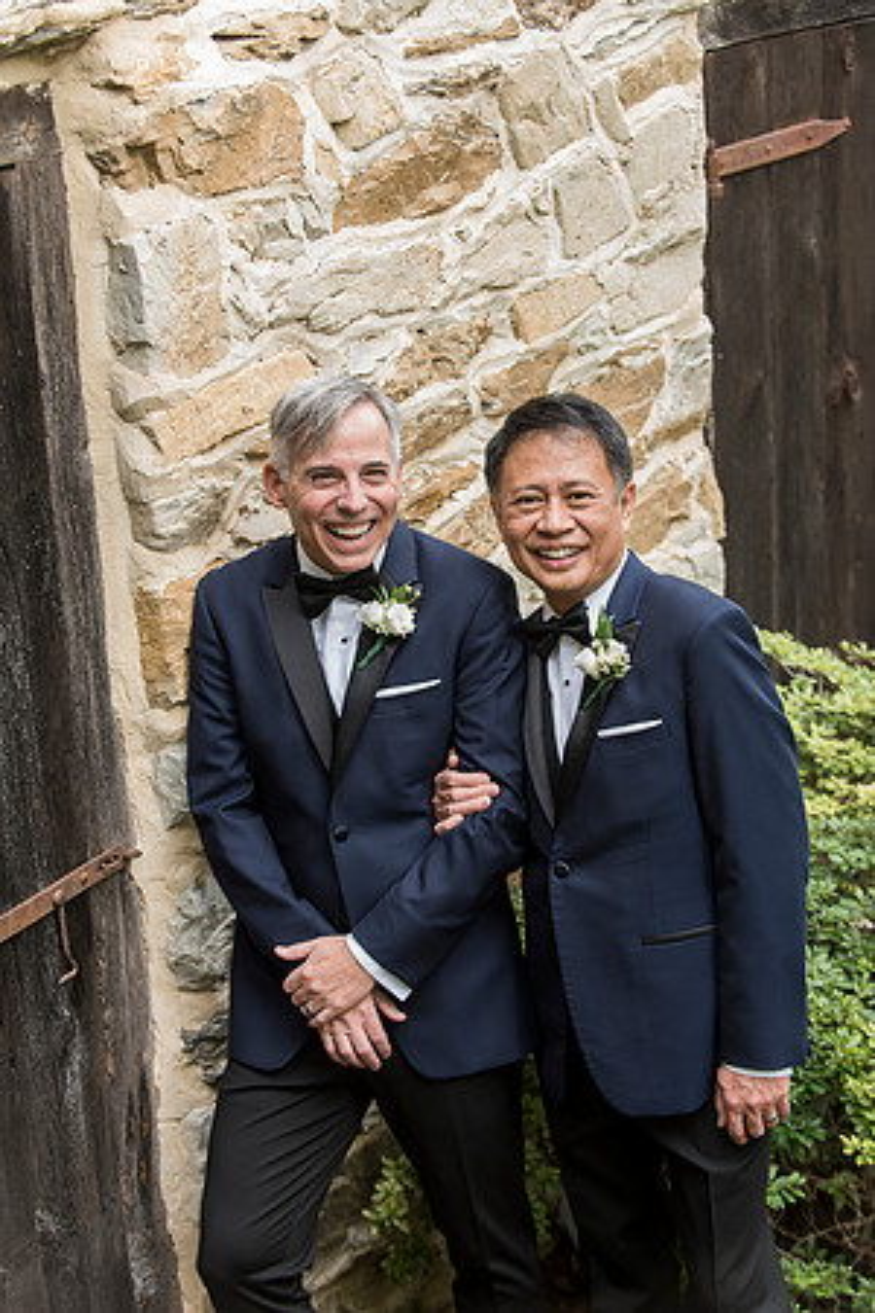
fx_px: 2734
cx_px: 438
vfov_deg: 27.0
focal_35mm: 75
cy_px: 656
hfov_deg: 18.2
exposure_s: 1/400
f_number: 3.5
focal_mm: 75
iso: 400
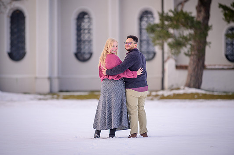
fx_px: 1455
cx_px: 117
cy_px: 72
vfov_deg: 6.1
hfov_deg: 9.2
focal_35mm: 224
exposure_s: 1/500
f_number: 2.8
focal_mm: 200
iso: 250
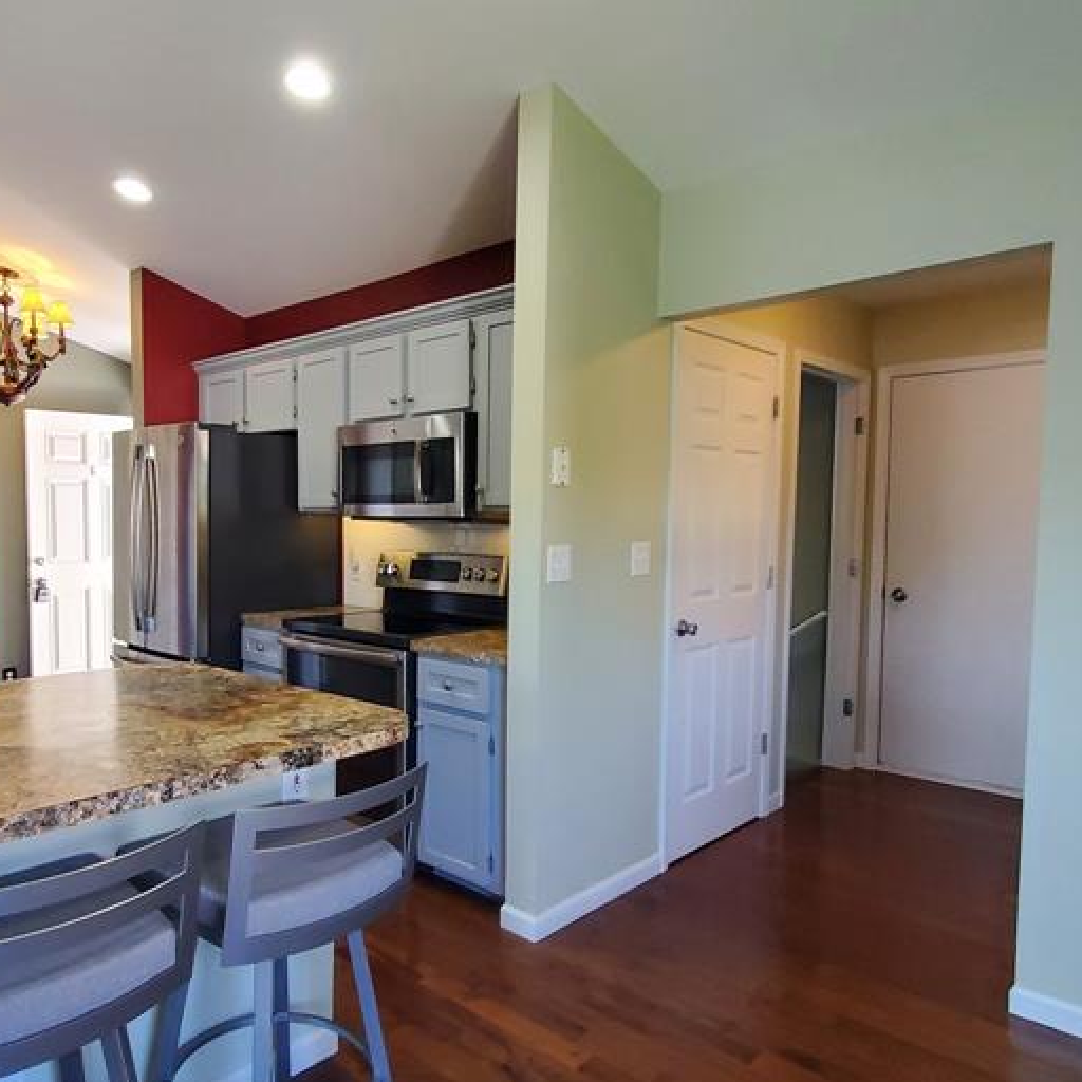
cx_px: 380
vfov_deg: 67.3
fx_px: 813
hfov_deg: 65.8
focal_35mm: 23
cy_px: 539
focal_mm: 1.8
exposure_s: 1/60
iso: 320
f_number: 2.2
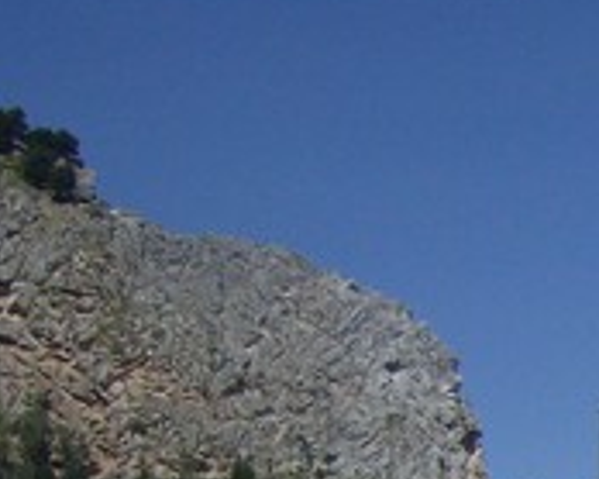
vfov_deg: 12.0
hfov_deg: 14.4
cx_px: 974
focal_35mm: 122
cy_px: 734
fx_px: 2162
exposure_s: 1/1429
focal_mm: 6
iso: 100
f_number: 4.7
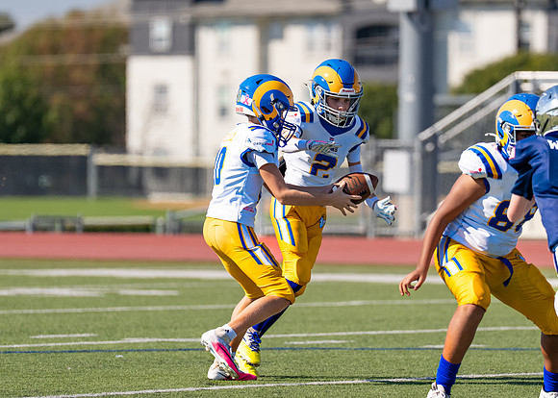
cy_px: 167
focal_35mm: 427
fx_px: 6767
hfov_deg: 4.7
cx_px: 306
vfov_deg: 3.4
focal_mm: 200
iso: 125
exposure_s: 1/3200
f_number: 2.8
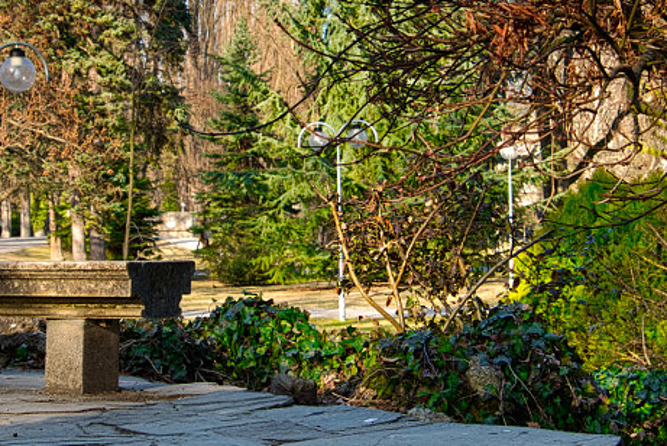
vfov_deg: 12.4
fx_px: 2058
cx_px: 301
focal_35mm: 111
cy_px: 169
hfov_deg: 18.4
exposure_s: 1/50
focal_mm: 32
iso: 80
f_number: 8
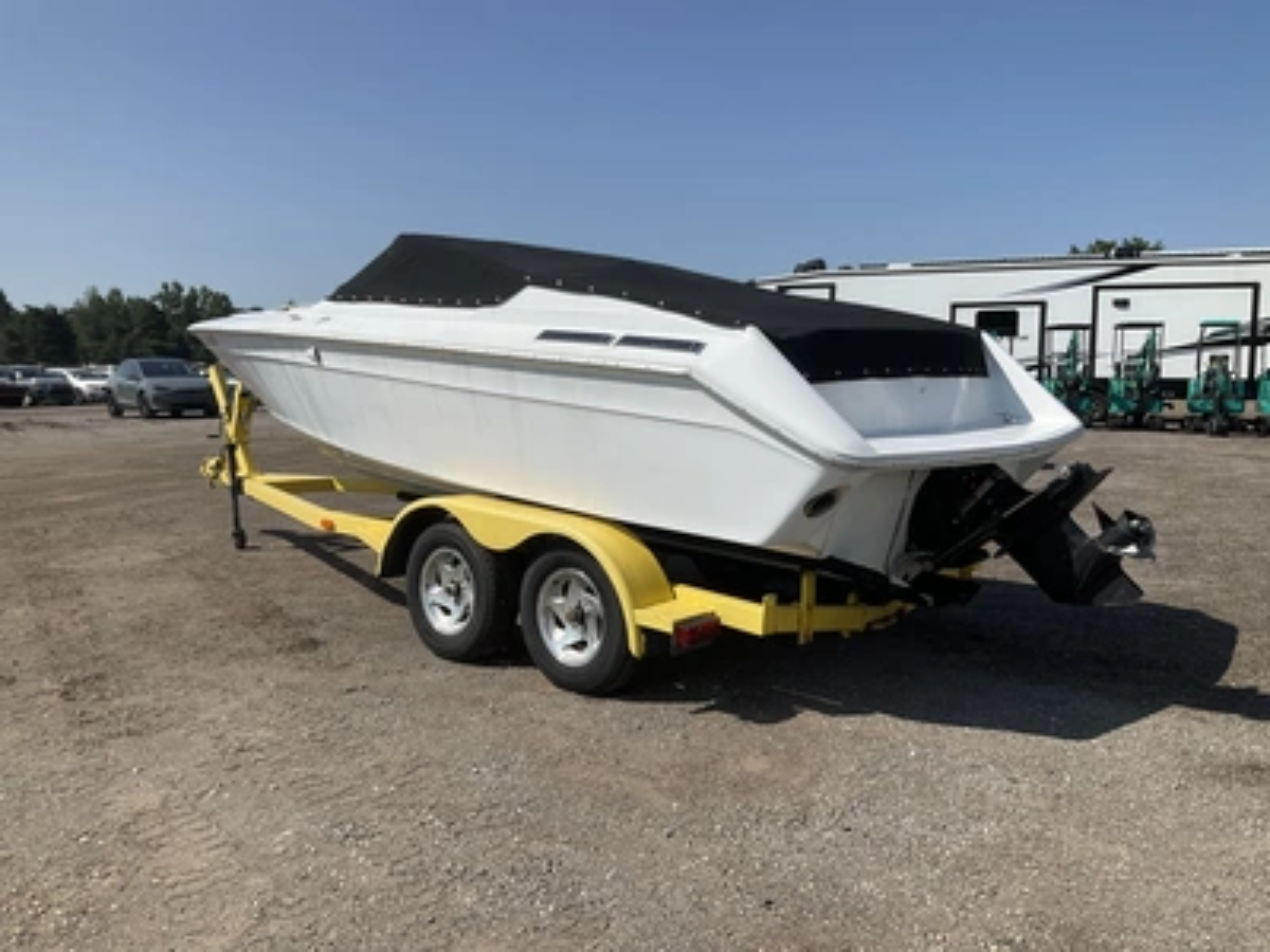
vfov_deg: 48.2
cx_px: 635
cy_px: 476
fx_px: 1064
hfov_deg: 61.7
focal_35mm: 29
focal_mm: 3
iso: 25
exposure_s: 1/3534
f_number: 1.8
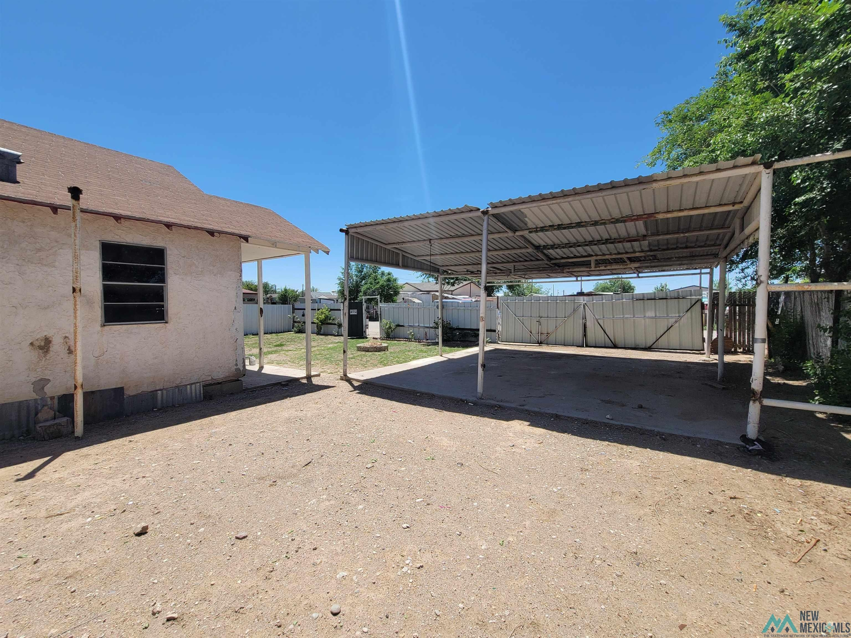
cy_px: 319
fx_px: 320
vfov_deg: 89.9
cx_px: 426
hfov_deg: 106.2
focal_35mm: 13
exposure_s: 1/2116
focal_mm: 2.2
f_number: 2.2
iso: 64
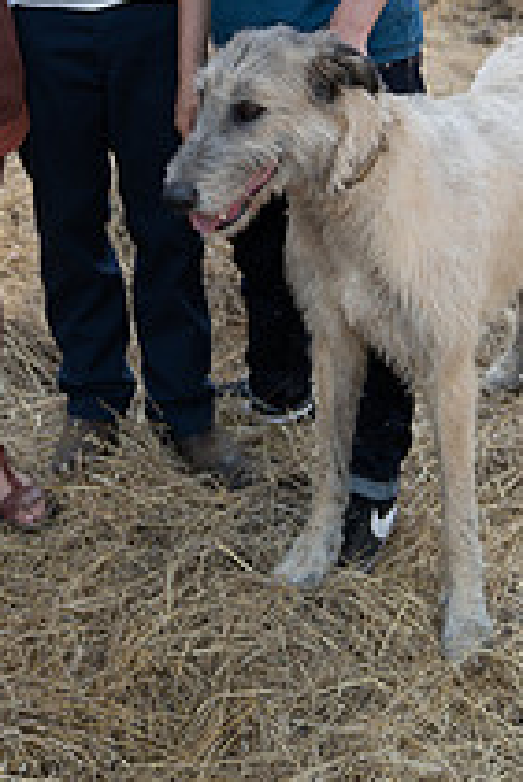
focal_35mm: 66
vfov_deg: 29.0
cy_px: 44
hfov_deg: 20.6
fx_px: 1436
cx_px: 174
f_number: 2.8
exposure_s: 1/160
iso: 250
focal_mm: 31
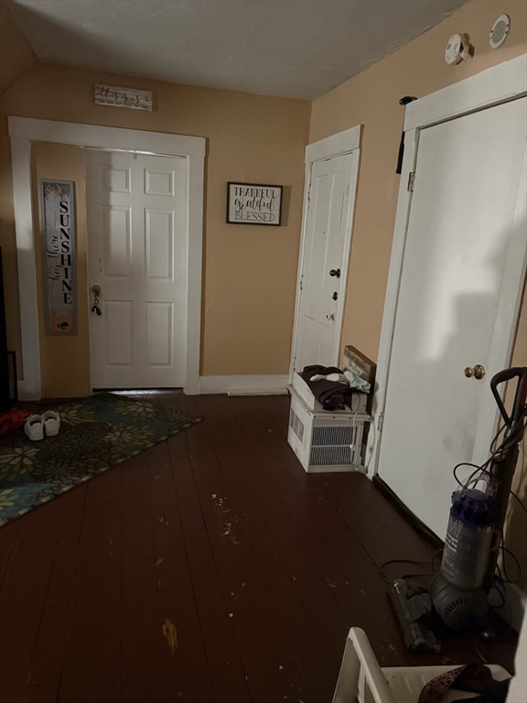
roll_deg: -3.5
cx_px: 264
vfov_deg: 71.6
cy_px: 352
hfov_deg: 56.8
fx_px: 487
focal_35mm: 24
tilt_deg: -12.9
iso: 1250
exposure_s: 1/30
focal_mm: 6.76
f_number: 1.78
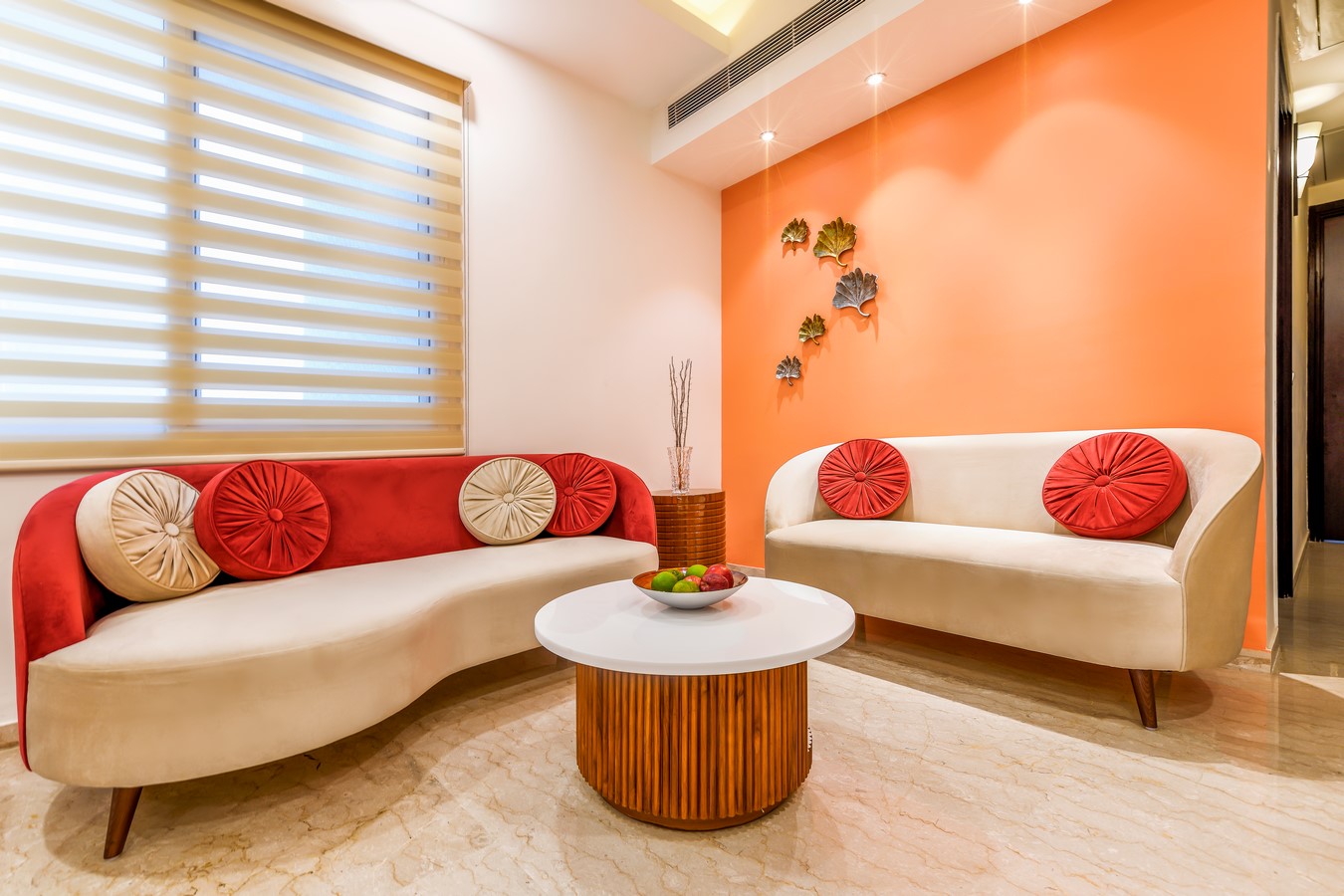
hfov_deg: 104.3
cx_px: 672
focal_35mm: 14
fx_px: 523
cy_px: 448
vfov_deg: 81.2
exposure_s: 1/3
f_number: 4.5
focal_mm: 14
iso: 100
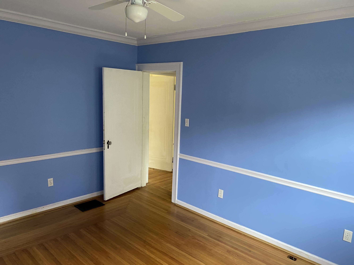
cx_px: 177
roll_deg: -2.2
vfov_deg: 53.1
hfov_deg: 67.3
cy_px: 132
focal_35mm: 26
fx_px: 266
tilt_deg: -5.6
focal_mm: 4.25
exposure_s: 1/60
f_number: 1.8
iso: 250
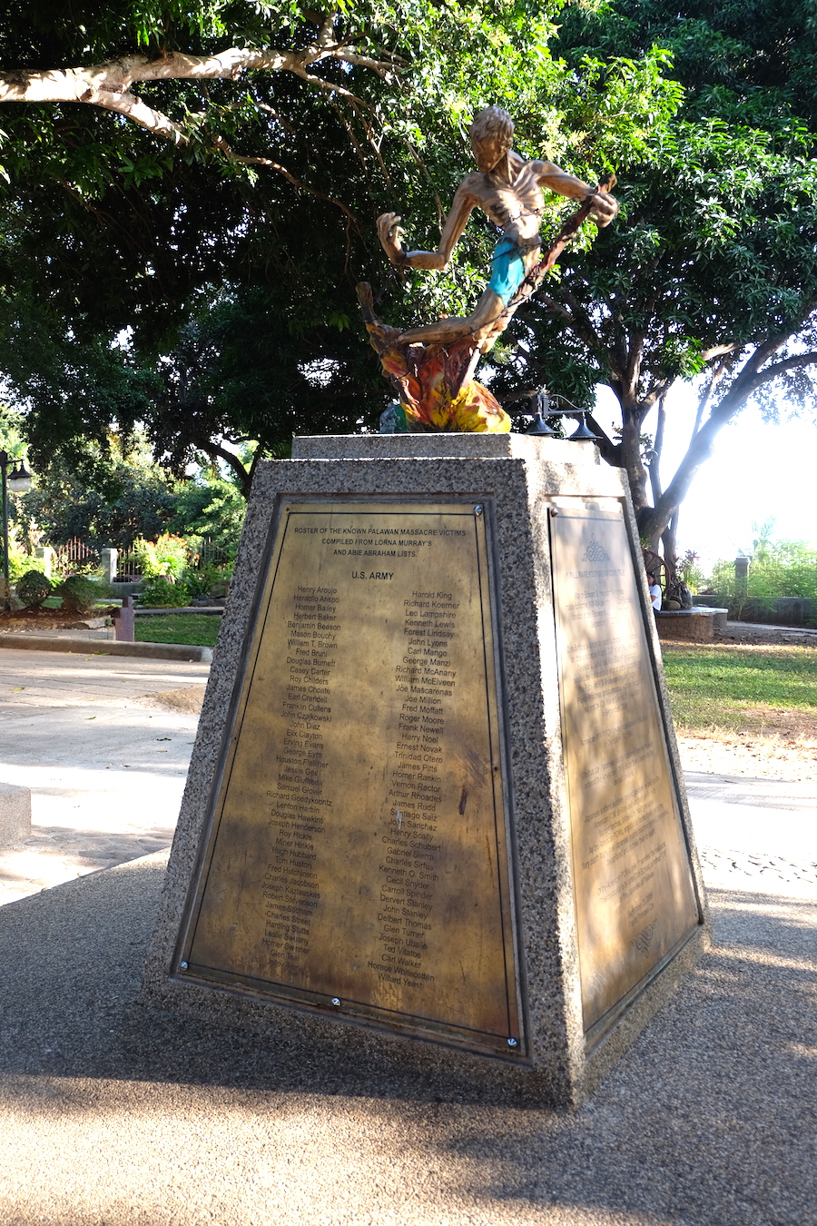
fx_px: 1123
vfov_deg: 57.2
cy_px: 613
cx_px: 408
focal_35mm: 33
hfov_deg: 40.0
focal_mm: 22.2
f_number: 4
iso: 200
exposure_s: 1/105
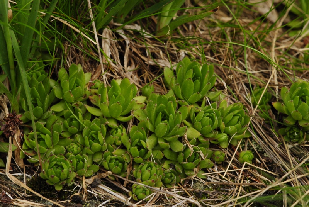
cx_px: 154
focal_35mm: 128
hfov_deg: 16.0
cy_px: 104
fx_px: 1096
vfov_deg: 10.8
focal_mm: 85
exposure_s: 1/160
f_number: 8
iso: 400
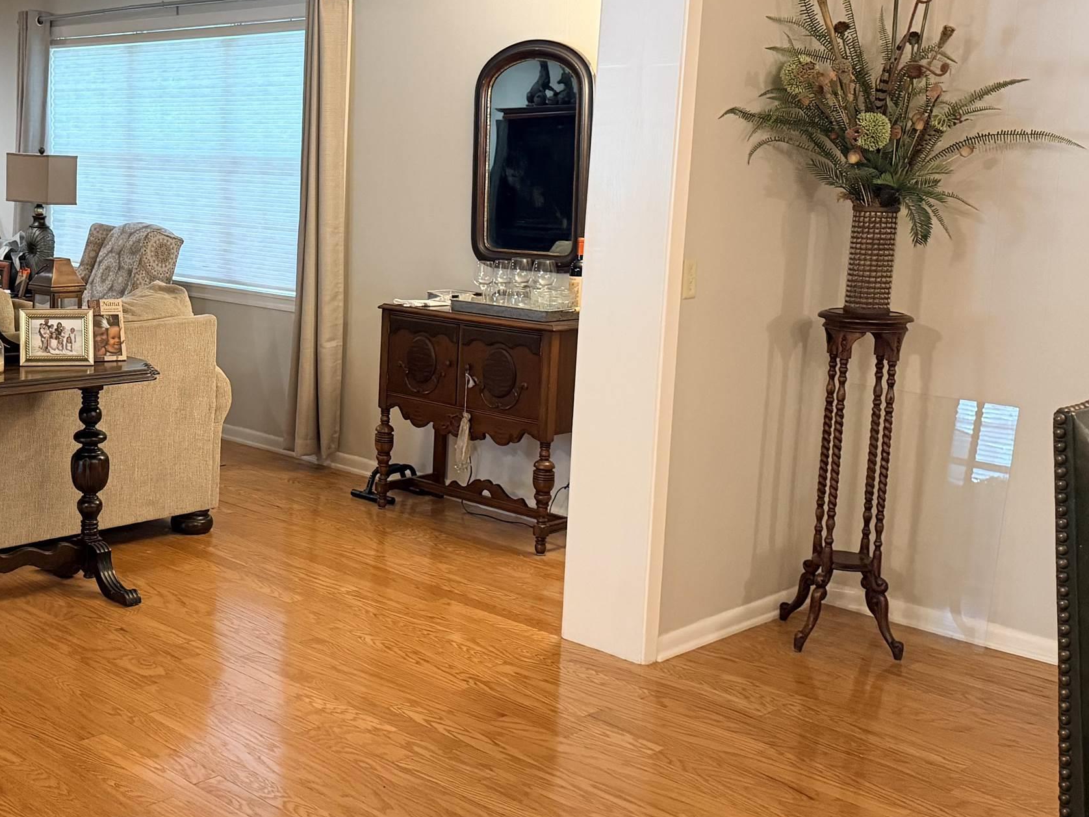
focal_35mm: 44
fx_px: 1384
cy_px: 316
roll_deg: -0.8
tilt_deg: -7.5
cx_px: 216
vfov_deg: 32.7
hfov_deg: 41.1
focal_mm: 6.76
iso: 500
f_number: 1.78
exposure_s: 1/60
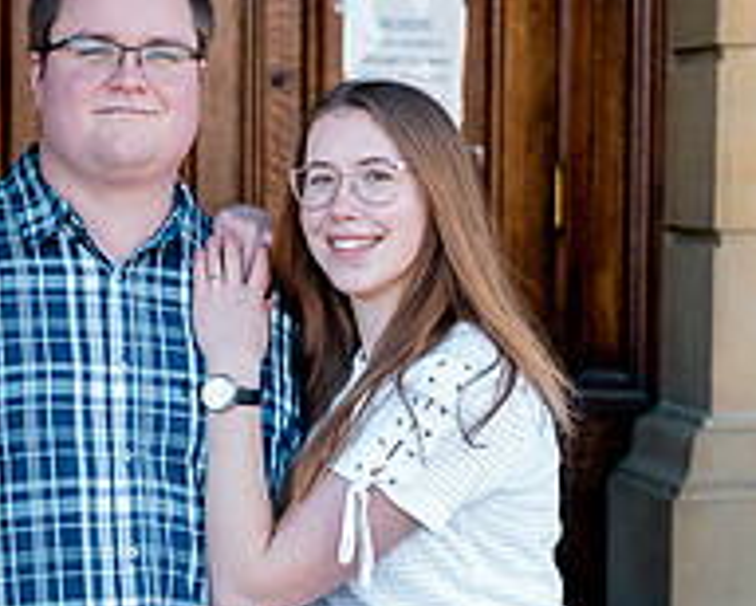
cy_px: 378
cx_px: 169
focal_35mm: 110
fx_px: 2464
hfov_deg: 17.3
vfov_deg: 14.0
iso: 6400
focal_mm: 50
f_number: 3.5
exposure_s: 1/8000
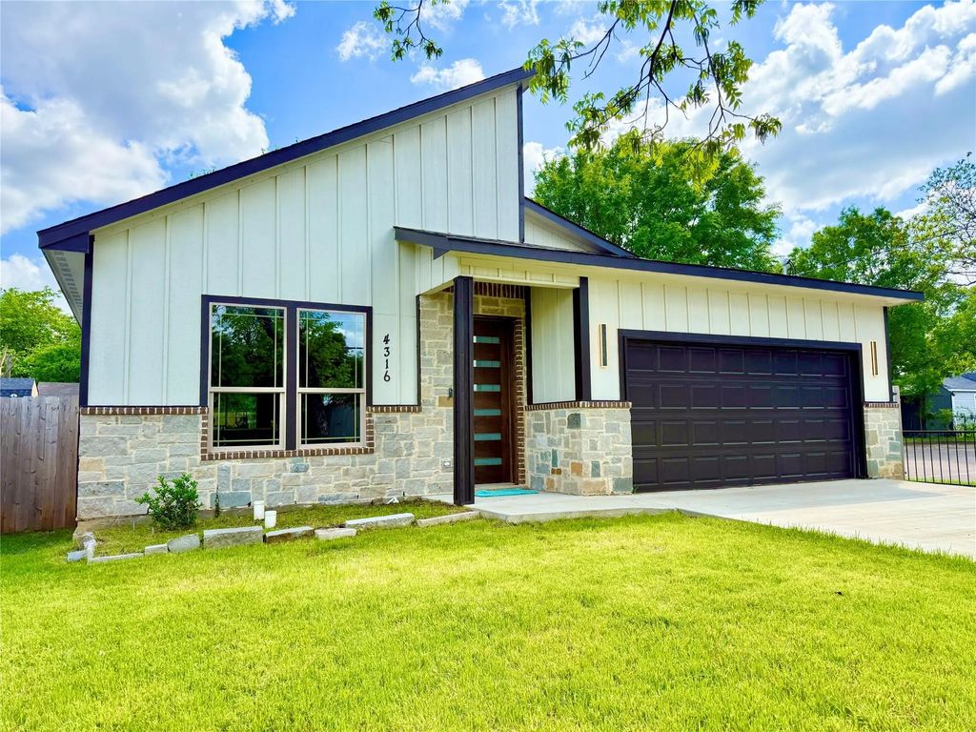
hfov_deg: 71.6
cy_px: 366
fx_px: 677
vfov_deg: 56.8
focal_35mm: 24
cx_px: 488
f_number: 1.78
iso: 100
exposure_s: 1/2445
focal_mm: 6.76
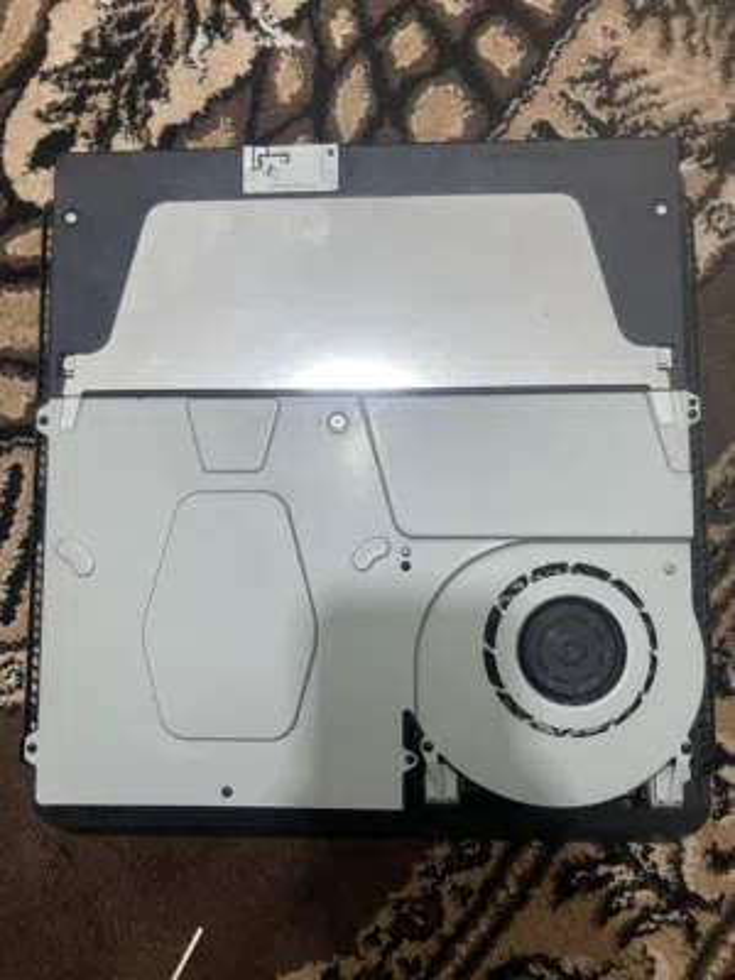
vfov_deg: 67.3
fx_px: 736
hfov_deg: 53.1
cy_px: 490
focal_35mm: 26
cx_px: 368
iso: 160
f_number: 1.5
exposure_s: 1/50
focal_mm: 5.7
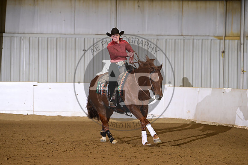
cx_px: 124
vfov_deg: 6.9
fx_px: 1378
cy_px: 82
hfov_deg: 10.3
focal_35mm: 200
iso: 2000
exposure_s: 1/200
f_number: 4.5
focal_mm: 200
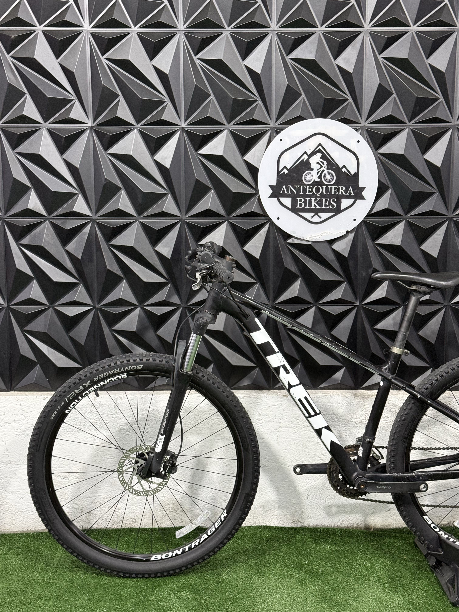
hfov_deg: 30.3
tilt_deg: -8.6
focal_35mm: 48
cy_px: 306
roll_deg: -0.4
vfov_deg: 39.7
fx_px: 849
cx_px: 230
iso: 200
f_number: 1.78
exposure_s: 1/60
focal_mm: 6.76
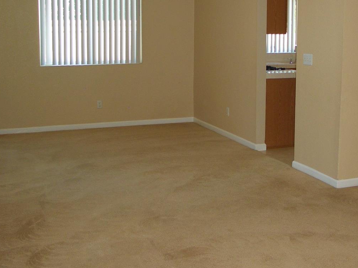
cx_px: 221
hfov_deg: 38.7
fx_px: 507
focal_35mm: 49
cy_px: 96
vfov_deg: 29.5
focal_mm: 7.1
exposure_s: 1/60
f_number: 2.8
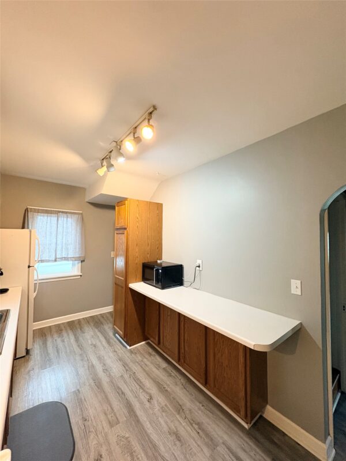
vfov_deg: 102.1
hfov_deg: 85.7
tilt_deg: +3.3
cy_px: 230
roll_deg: -0.4
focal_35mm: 14
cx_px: 173
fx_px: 187
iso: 400
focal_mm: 2.22
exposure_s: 1/60
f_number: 2.2
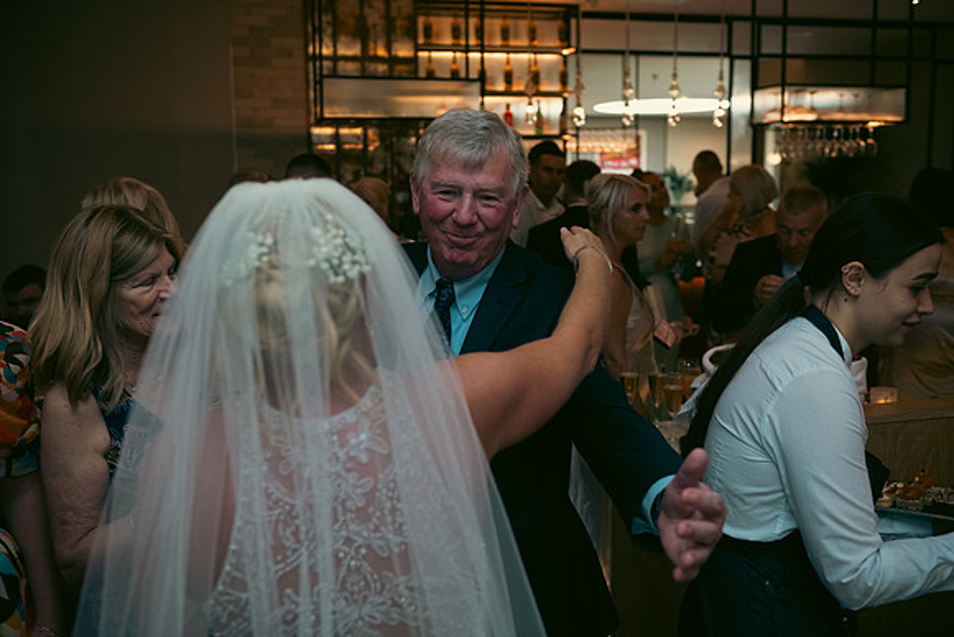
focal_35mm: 36
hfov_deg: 53.1
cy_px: 318
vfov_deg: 36.9
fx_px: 954
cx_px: 477
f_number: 3.5
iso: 800
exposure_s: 1/160
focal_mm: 36
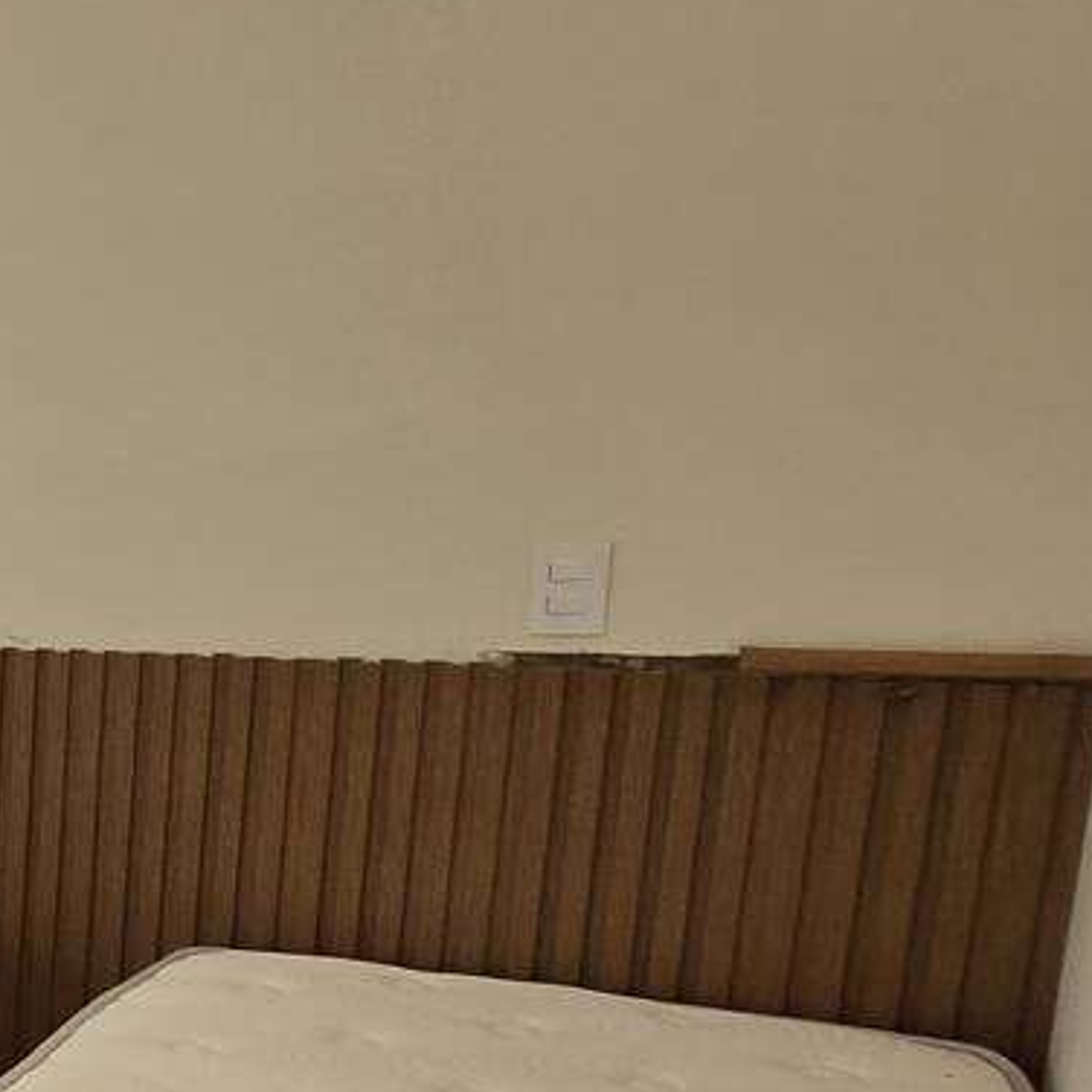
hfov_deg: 23.0
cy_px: 834
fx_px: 1570
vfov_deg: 37.3
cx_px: -825
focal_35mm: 44
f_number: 2.2
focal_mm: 2.2
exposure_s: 1/60
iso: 64
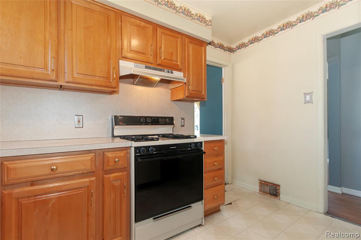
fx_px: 173
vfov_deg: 69.5
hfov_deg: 92.5
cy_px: 120
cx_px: 180
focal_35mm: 17
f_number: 4
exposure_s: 1/60
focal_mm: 11.5
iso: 800
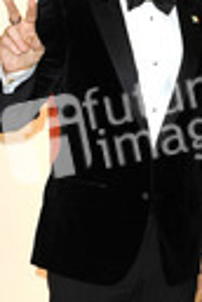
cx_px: 191
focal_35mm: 149
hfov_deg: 9.2
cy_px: 246
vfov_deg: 13.7
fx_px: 1254
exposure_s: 1/200
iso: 1600
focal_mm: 48
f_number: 7.1
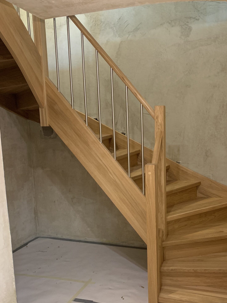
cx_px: 141
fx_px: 297
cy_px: 173
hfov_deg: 41.5
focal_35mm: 34
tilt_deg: -8.5
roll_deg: +1.6
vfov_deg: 53.8
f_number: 1.8
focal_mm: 4.25
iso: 400
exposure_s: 1/25
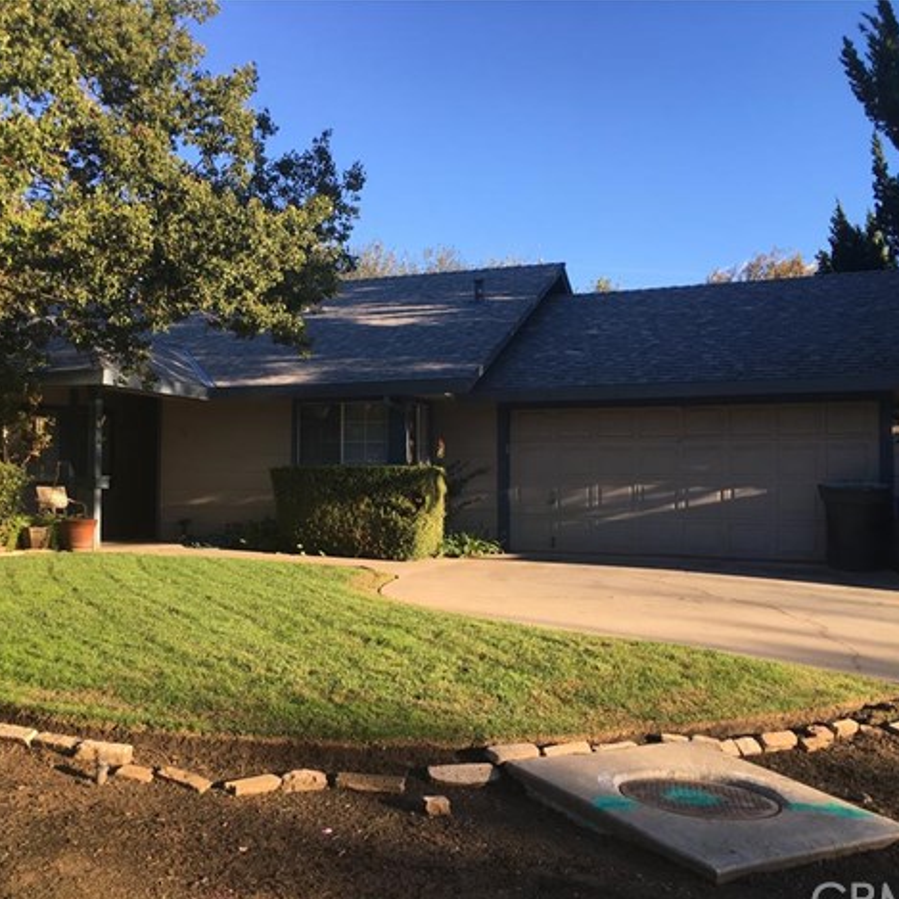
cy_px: 458
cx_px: 353
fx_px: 1028
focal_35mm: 35
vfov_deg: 47.2
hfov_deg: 46.9
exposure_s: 1/513
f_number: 2.2
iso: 25
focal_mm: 4.15
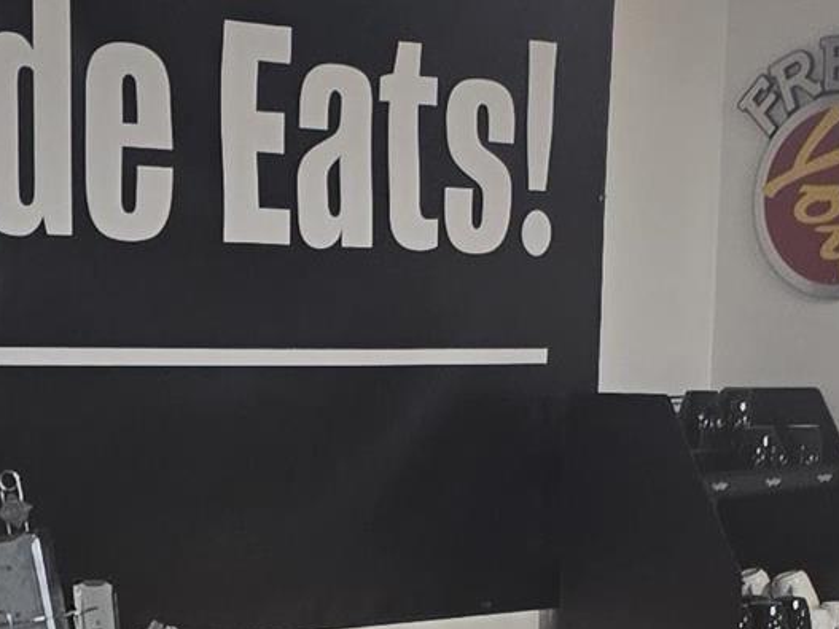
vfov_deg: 10.6
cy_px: 1018
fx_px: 3247
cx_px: 247
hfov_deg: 14.7
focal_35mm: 134
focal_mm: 6.3
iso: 125
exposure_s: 1/120
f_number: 1.7
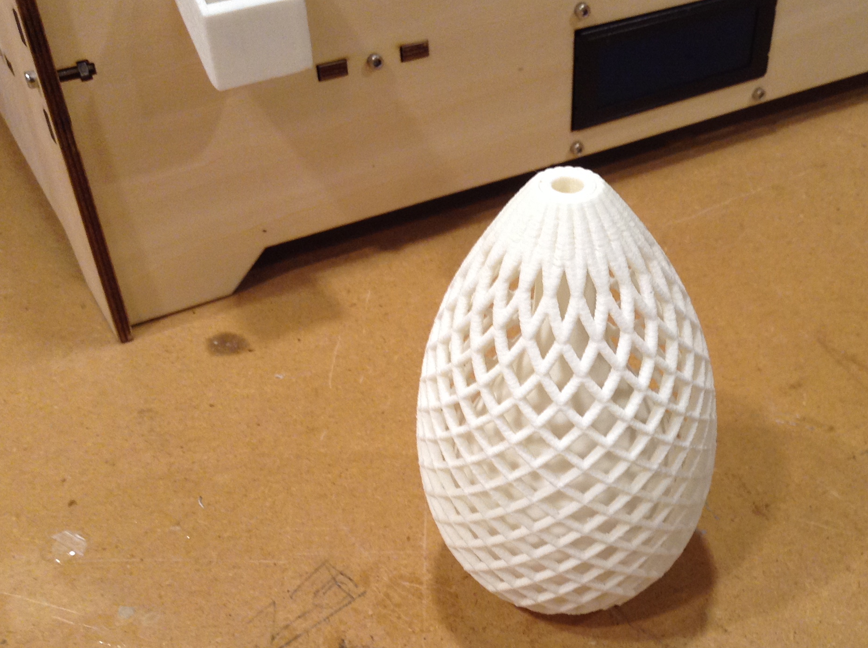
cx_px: 586
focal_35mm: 46
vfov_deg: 31.2
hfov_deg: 40.7
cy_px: 425
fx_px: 1152
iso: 50
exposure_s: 1/24
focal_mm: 3.3
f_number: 2.4
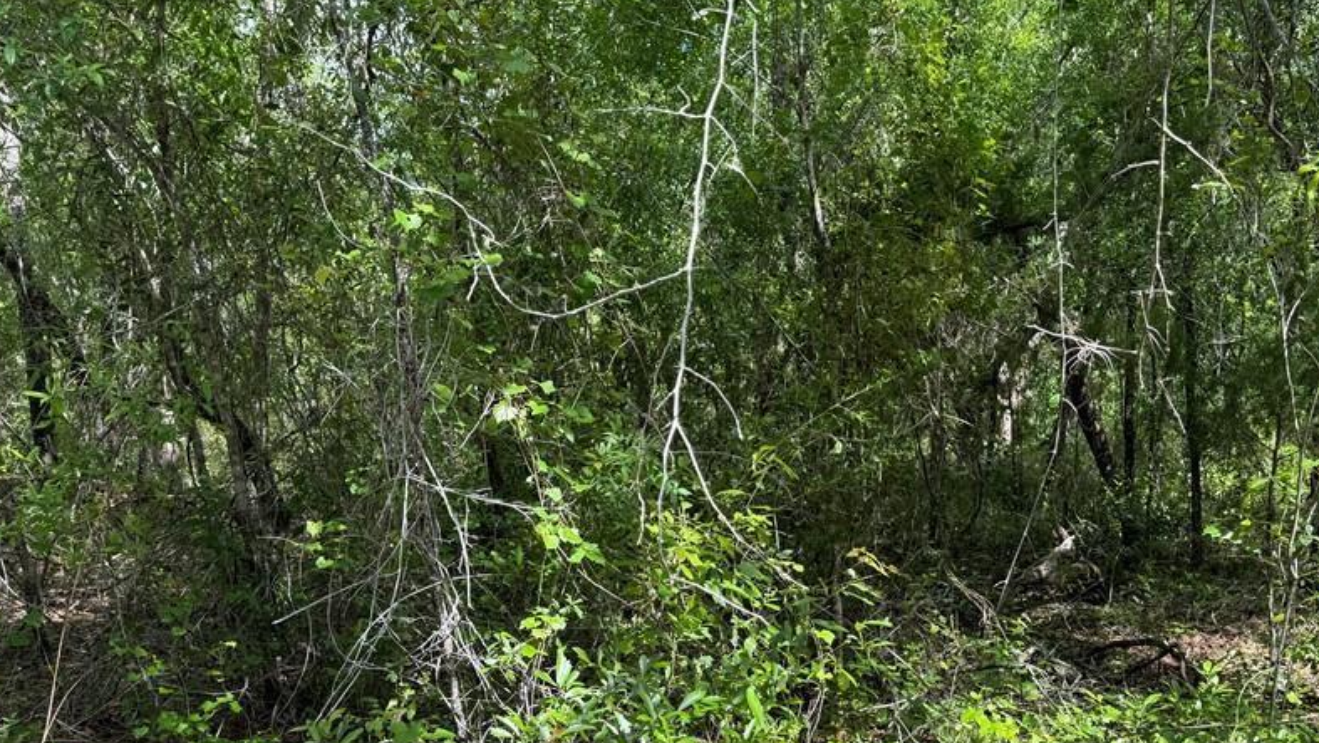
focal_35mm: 34
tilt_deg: -2.4
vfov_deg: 34.6
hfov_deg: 57.6
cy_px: 439
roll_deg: +0.2
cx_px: 781
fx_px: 1189
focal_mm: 6.76
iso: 80
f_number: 1.78
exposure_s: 1/683
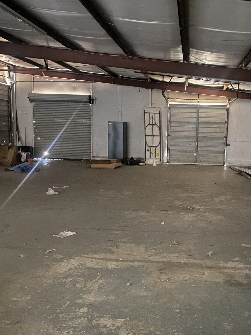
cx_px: 169
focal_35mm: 38
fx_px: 367
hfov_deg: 37.3
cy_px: 183
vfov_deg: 48.9
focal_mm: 4.25
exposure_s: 1/8
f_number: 1.8
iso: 1250
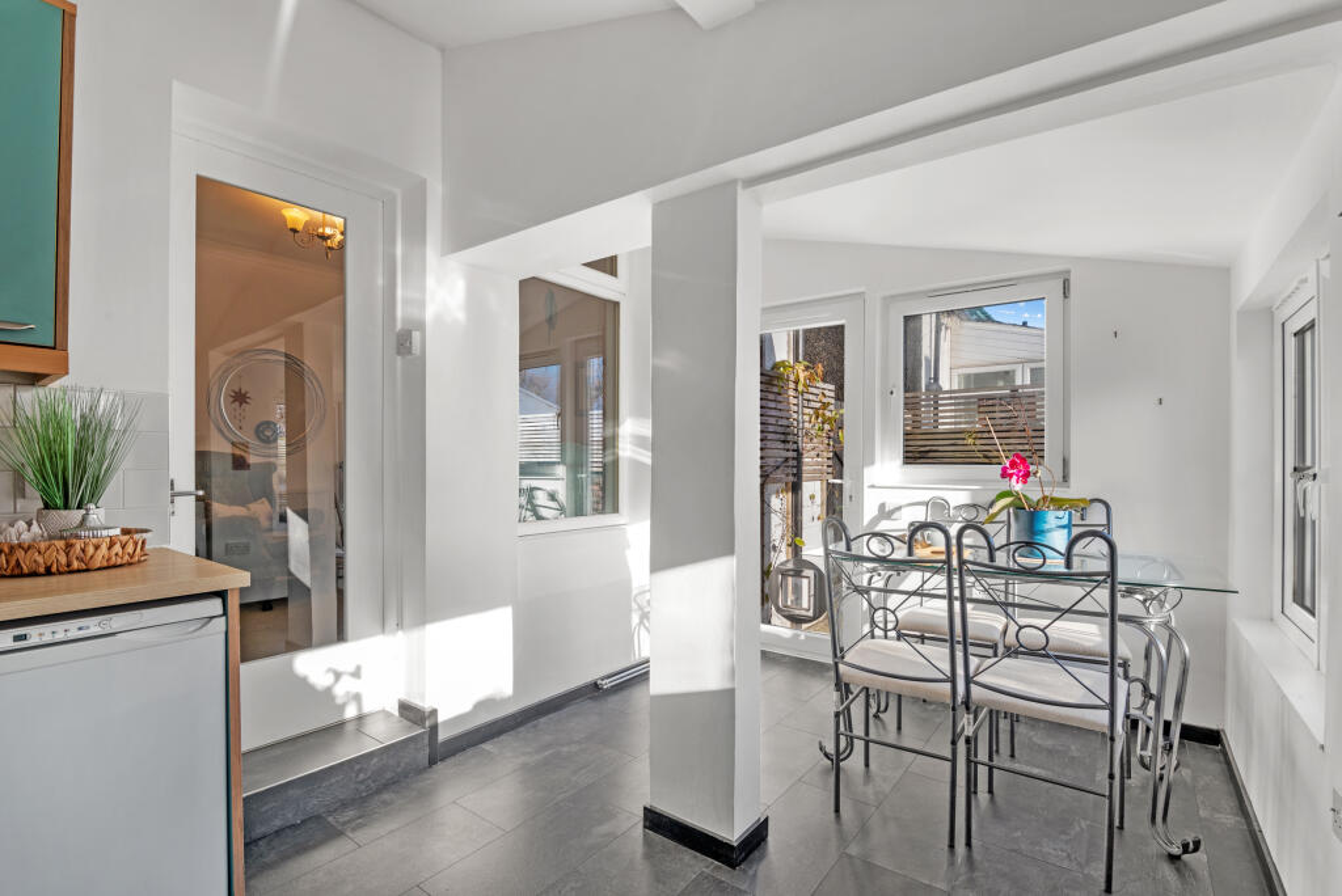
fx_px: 597
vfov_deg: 73.8
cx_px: 671
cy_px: 448
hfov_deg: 96.7
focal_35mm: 16
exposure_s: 1/15
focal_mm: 16
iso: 250
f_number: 9
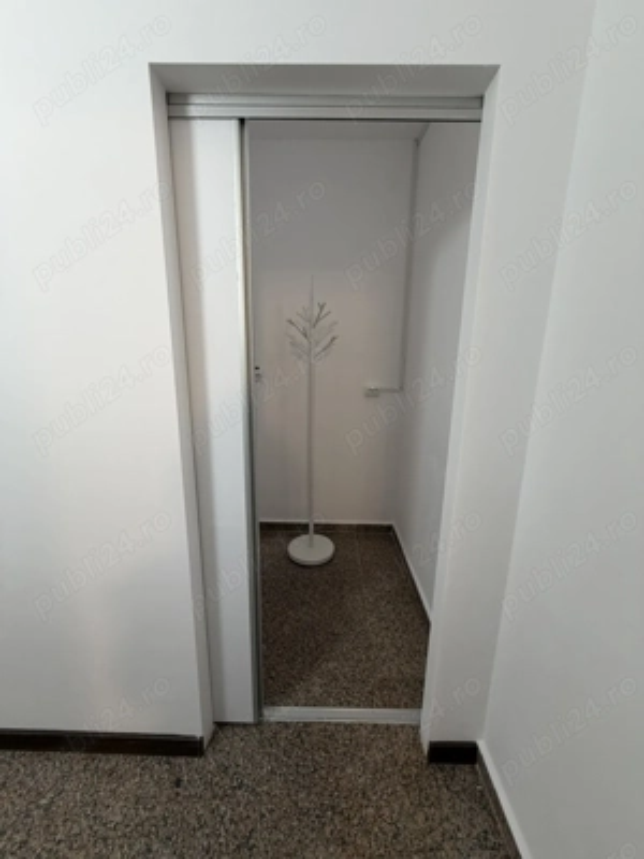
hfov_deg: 85.7
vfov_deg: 102.1
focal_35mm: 14
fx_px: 347
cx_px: 322
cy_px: 430
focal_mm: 2.22
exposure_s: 1/102
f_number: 2.2
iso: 200
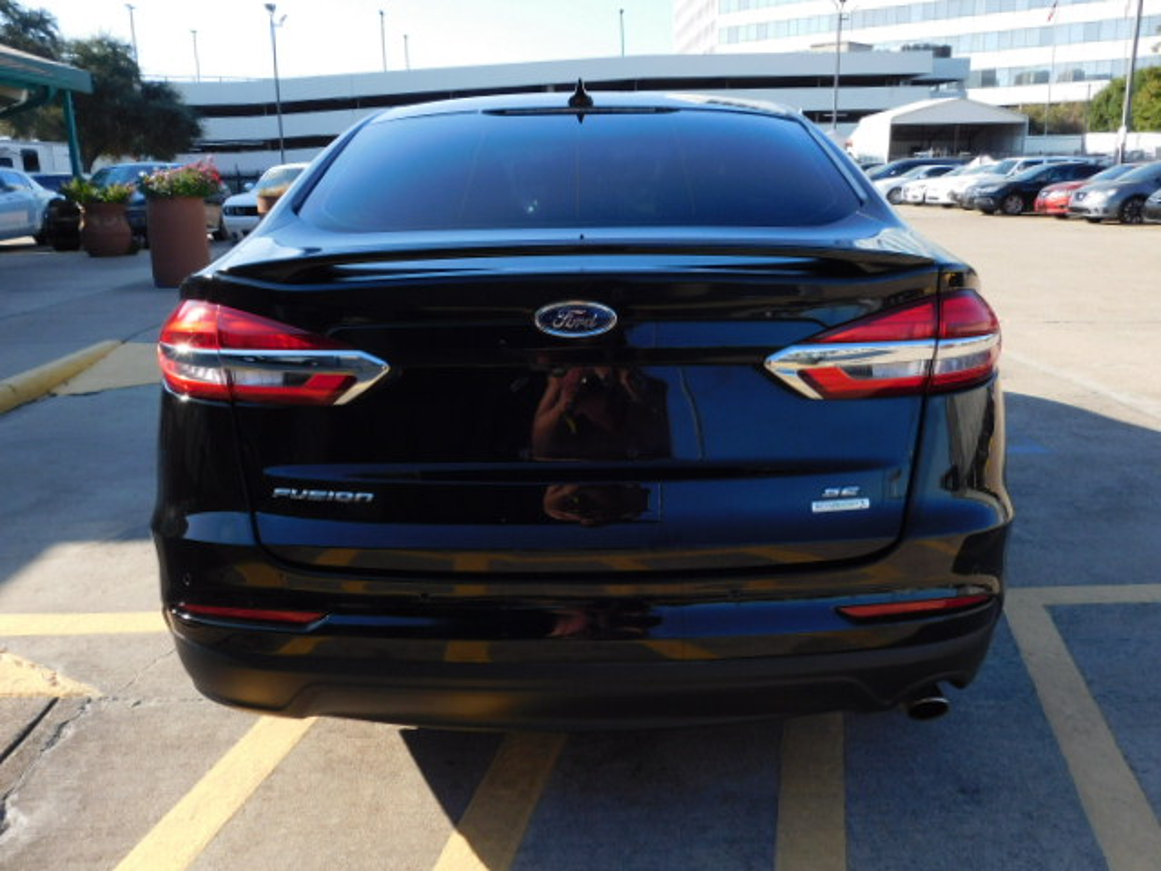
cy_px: 436
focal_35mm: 30
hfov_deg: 60.0
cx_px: 580
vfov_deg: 46.8
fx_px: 1006
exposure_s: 1/640
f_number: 3.2
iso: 125
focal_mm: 5.3
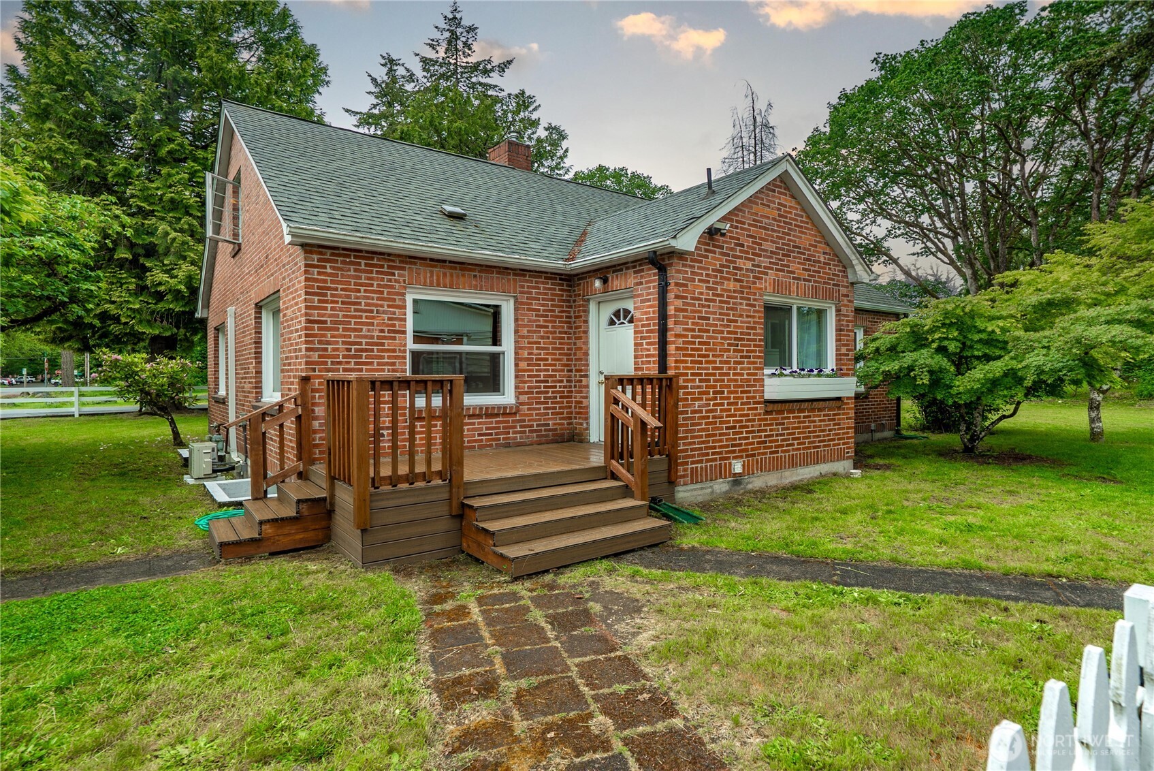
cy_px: 386
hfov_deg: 104.2
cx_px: 577
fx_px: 449
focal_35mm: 14
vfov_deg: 81.3
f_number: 7.1
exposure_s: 1/60
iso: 80
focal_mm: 14
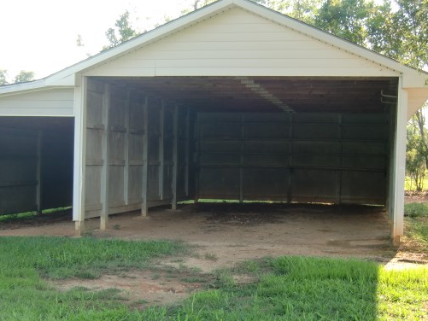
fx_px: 742
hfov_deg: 32.0
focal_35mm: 60
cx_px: 162
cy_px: 194
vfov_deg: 24.4
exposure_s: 1/80
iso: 64
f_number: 4
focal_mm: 8.4
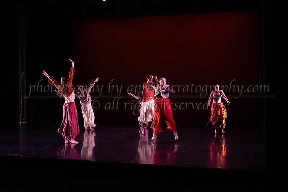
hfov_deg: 48.2
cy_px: 110
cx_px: 163
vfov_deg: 33.3
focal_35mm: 40
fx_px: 321
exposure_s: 1/400
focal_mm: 28
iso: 4000
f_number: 4
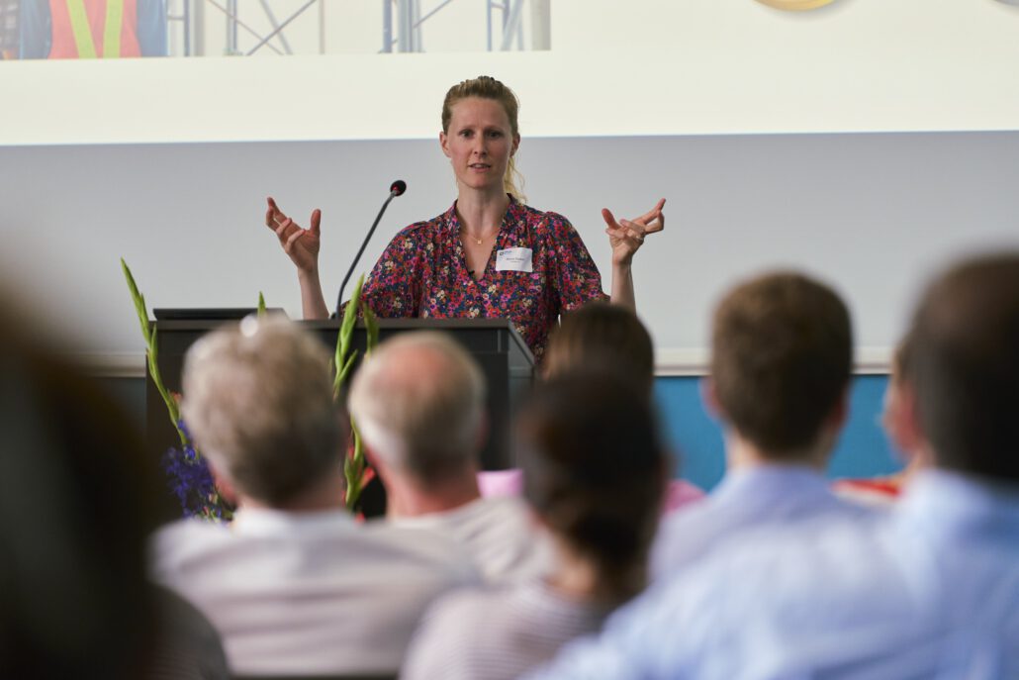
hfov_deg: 10.3
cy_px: 340
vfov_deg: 6.9
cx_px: 510
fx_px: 5662
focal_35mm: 200
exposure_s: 1/200
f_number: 2.8
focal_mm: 200
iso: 1250
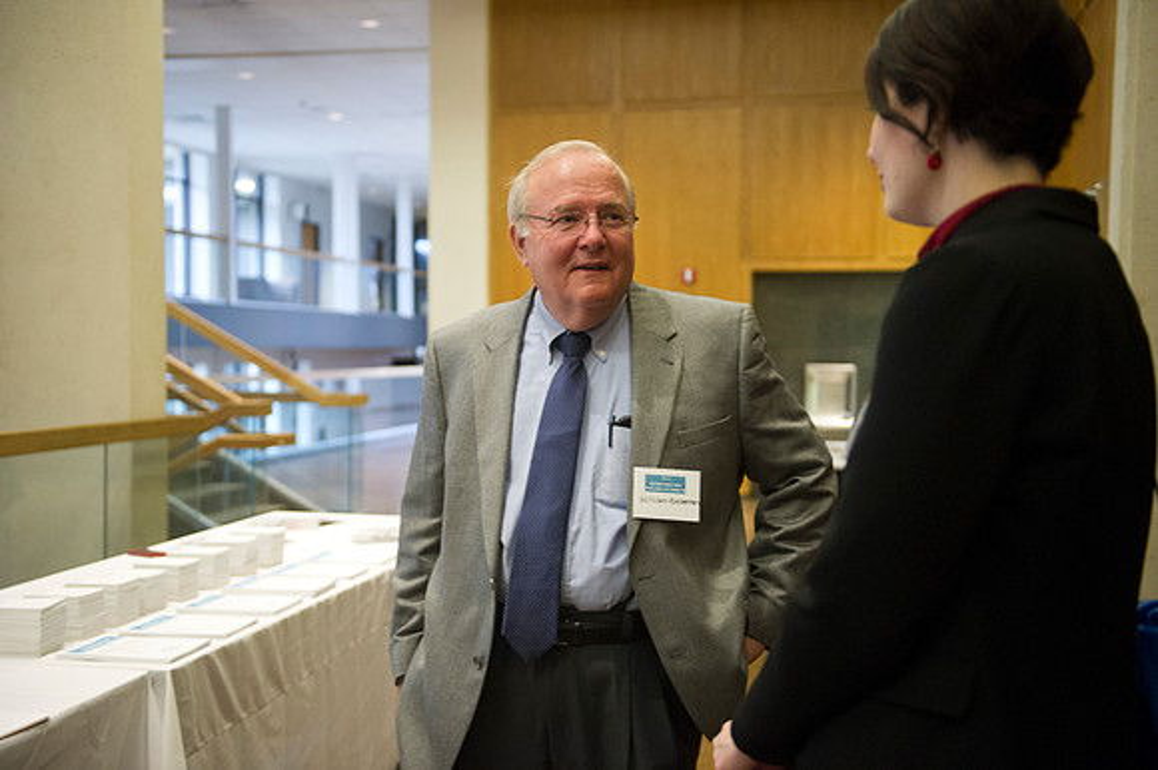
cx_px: 579
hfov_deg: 46.4
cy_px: 385
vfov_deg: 31.9
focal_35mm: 42
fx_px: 1350
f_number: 2.8
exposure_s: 1/80
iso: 2500
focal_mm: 42
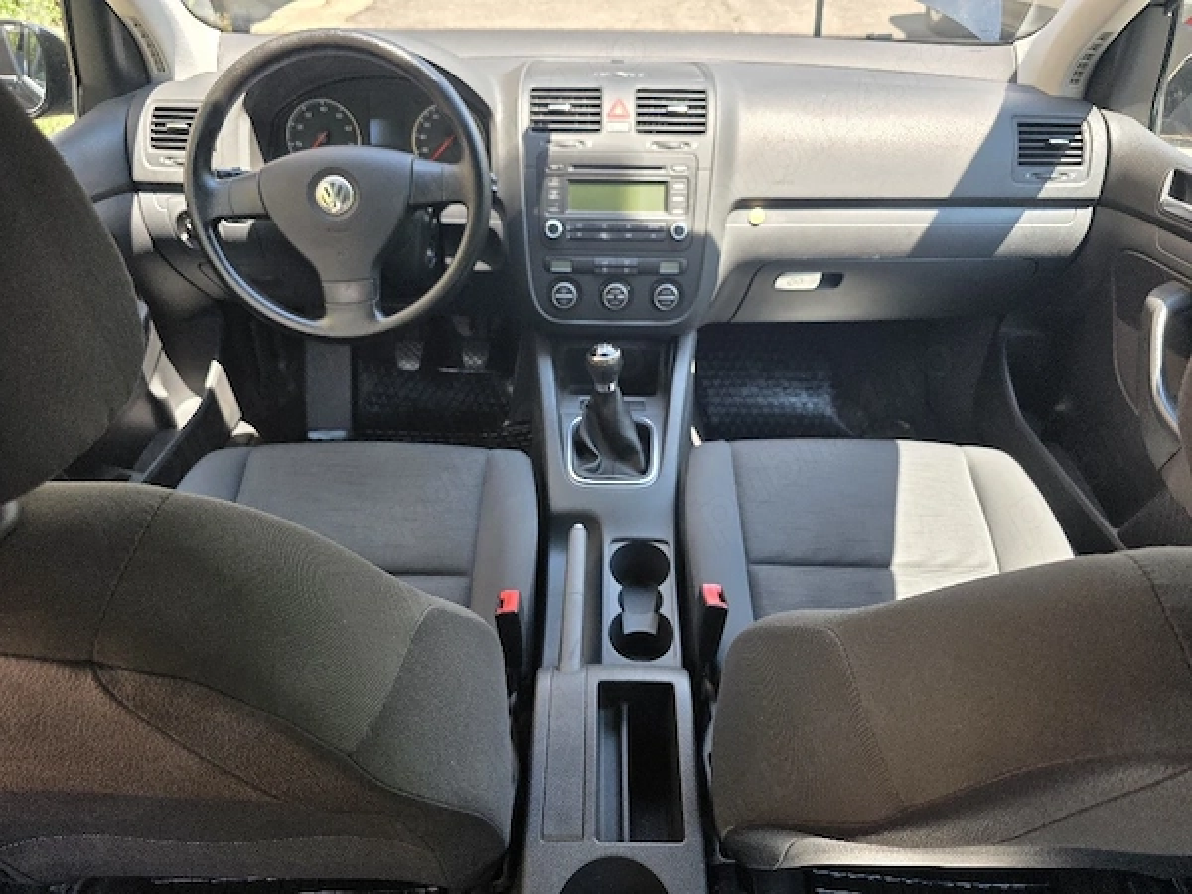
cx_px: 596
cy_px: 447
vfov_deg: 58.9
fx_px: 792
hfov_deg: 73.9
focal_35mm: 23
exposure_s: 1/182
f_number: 1.7
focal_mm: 6.3
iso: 50
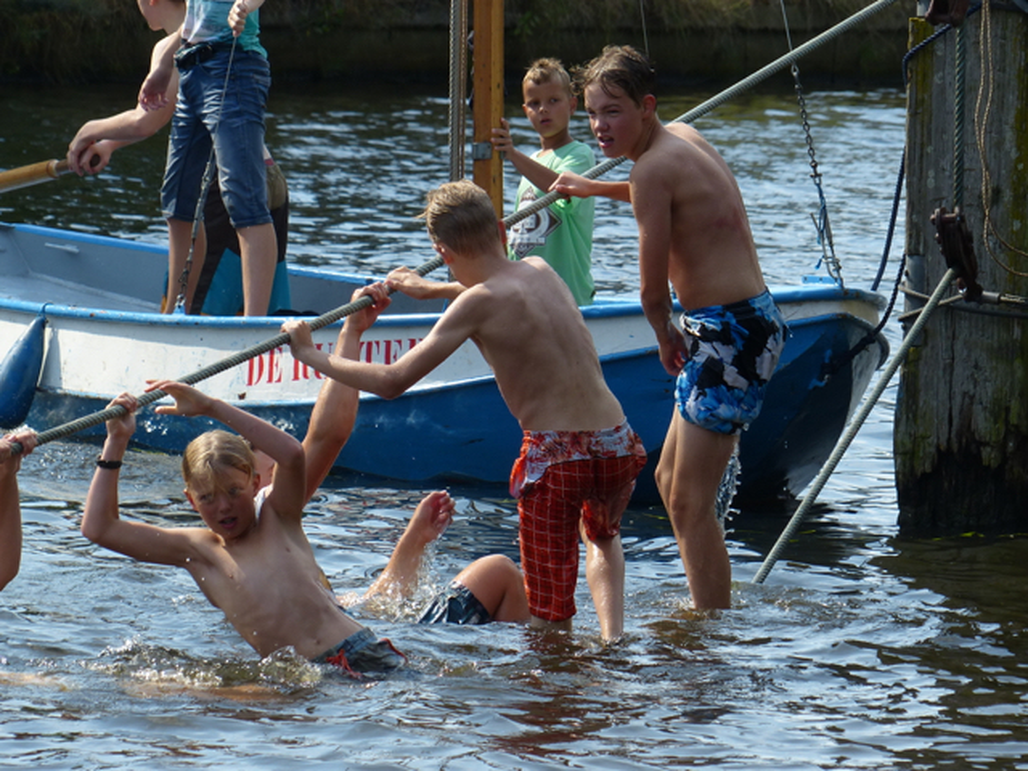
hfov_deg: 5.2
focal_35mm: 379
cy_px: 386
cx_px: 514
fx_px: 11255
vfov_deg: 3.9
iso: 100
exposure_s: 1/800
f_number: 4
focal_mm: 68.1
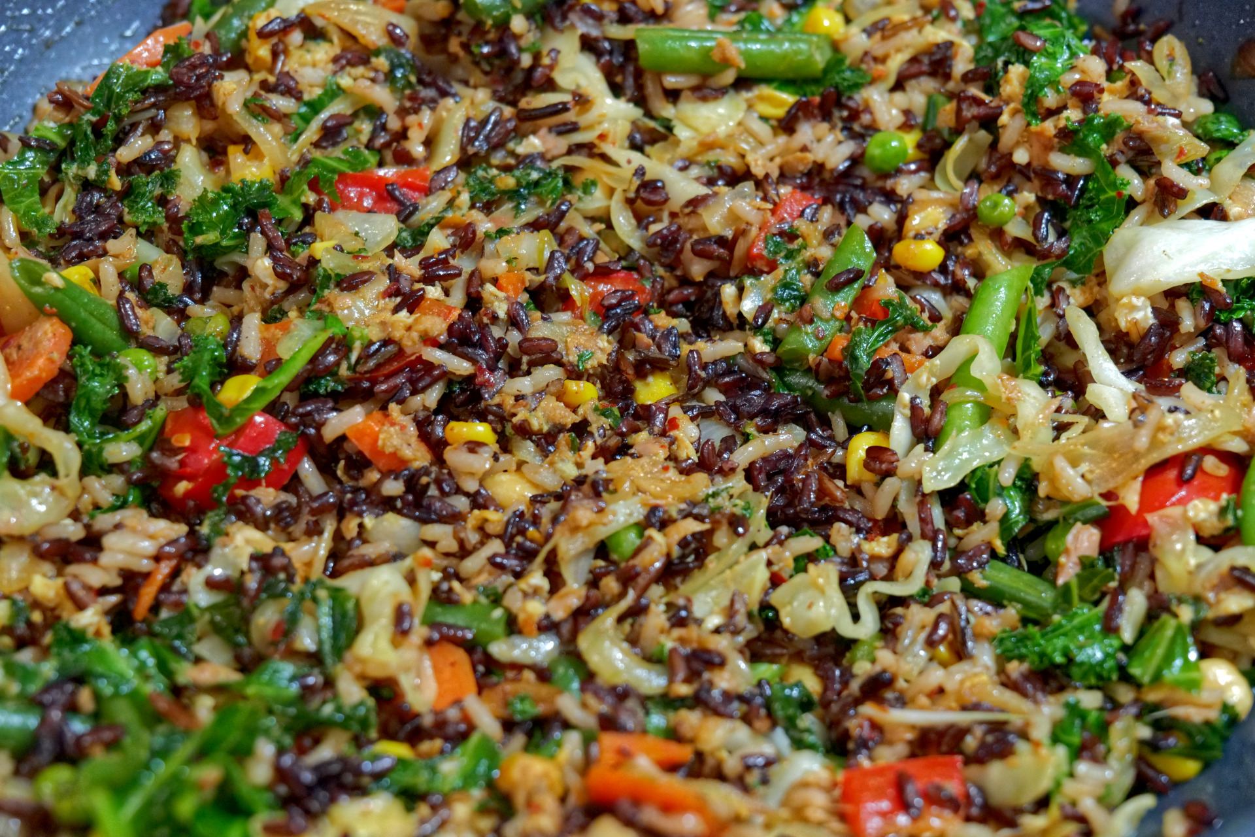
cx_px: 628
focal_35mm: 60
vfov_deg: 22.6
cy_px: 418
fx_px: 2092
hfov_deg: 33.4
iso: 6400
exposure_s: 1/60
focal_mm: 60
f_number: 7.1
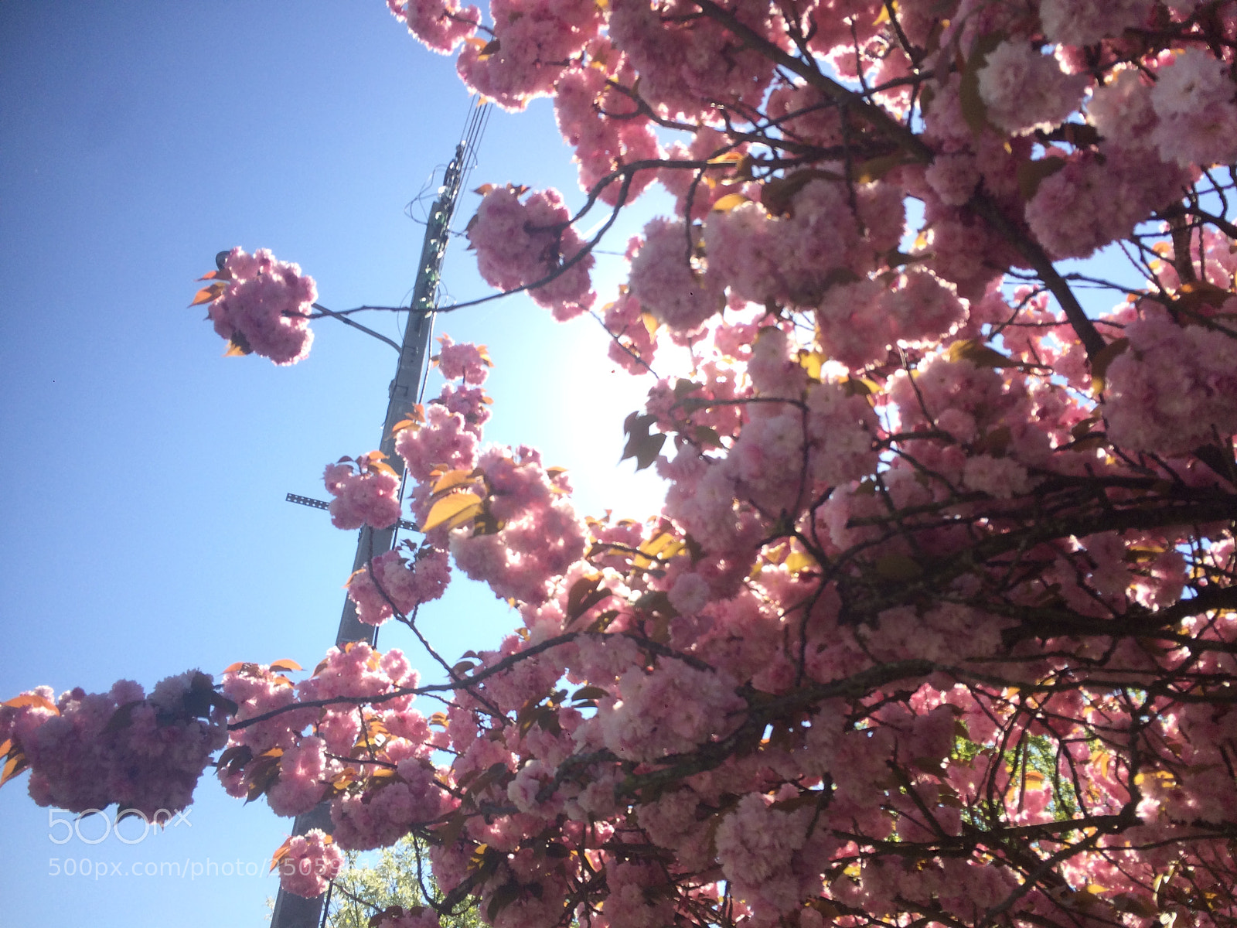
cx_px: 618
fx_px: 1036
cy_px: 464
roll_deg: -0.5
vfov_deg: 48.2
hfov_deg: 61.7
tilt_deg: +35.7
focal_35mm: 29
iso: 32
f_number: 2.2
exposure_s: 1/977
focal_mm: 4.15
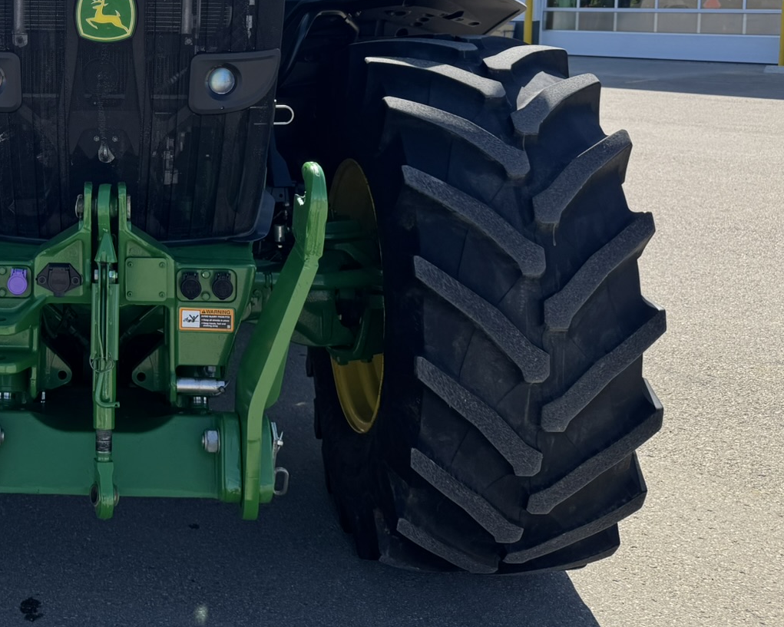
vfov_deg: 30.9
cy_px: 88
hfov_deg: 36.7
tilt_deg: -4.0
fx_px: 1091
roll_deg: -1.1
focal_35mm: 47
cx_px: 58
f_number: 1.78
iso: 80
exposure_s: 1/3413
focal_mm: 6.76
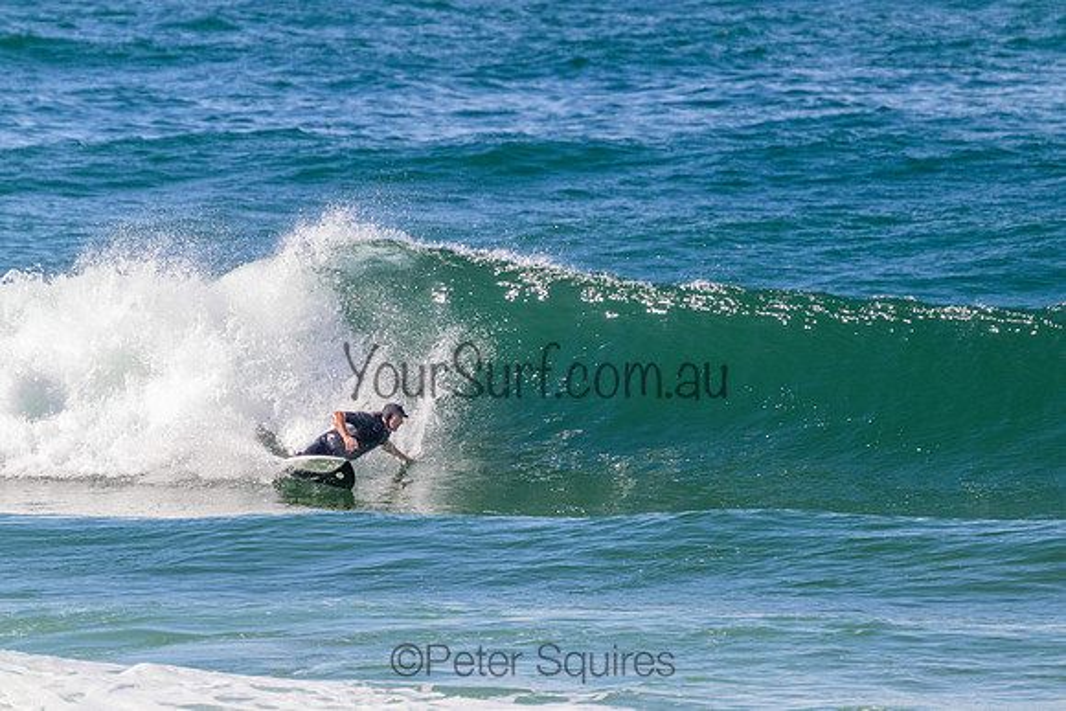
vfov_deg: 1.7
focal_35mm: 800
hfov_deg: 2.6
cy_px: 356
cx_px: 533
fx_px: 23693
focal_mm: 800
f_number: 11
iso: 2200
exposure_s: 1/2000
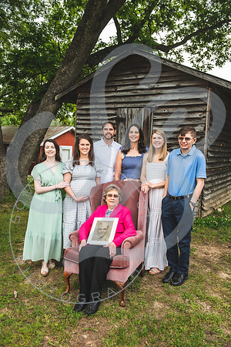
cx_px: 116
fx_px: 308
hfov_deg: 41.1
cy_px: 174
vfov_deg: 58.7
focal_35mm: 32
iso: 160
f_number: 5.6
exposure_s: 1/200
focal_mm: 32
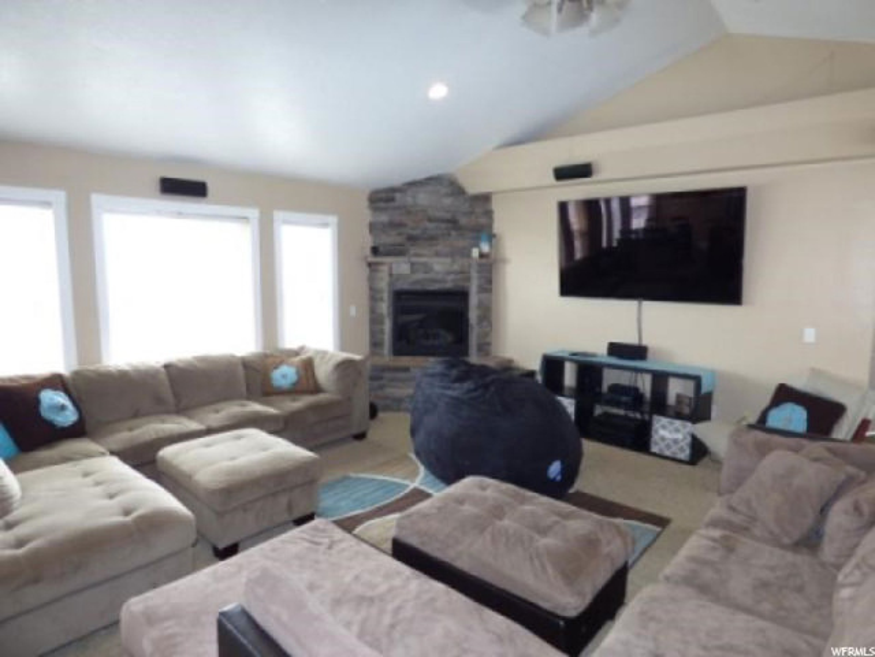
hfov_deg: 81.7
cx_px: 438
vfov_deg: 66.0
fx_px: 506
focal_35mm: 20
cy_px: 328
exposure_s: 1/30
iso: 100
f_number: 2.8
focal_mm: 3.58
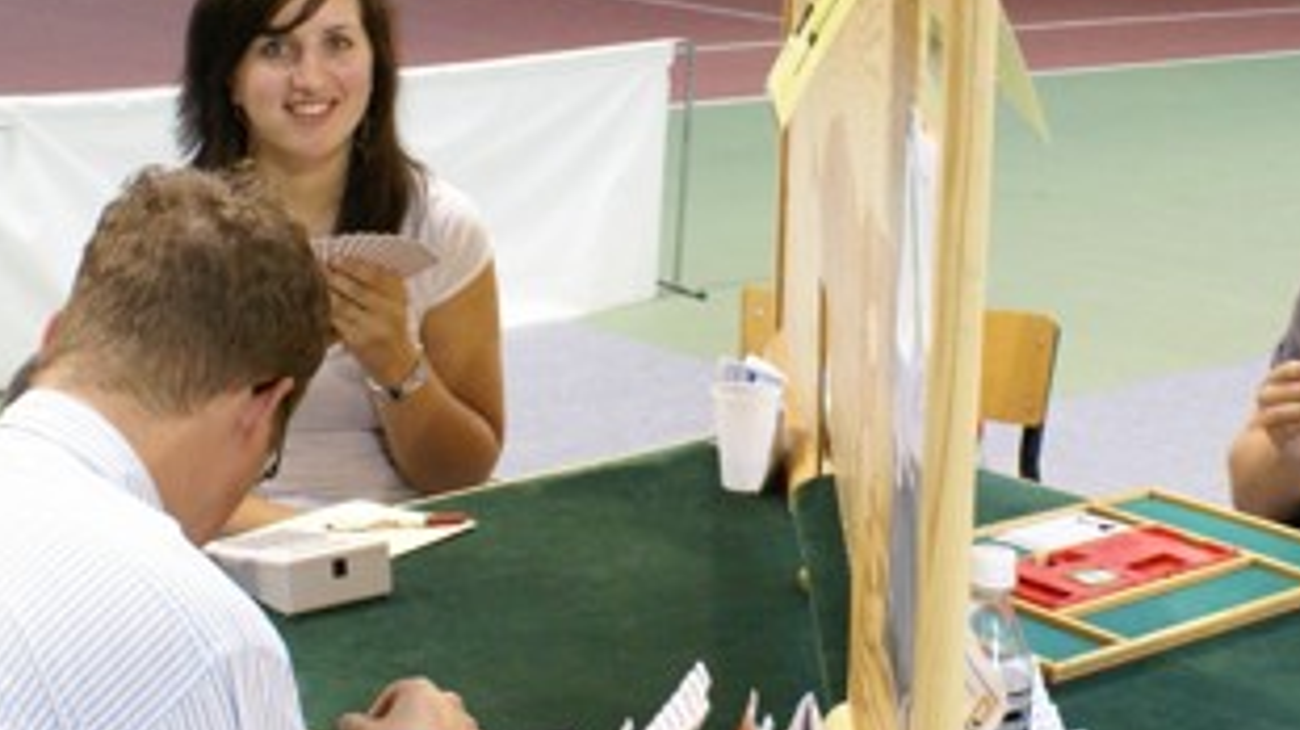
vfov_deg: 17.0
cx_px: 755
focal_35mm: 71
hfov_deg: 29.7
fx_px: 2446
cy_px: 319
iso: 800
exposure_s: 1/30
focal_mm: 20
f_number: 5.6
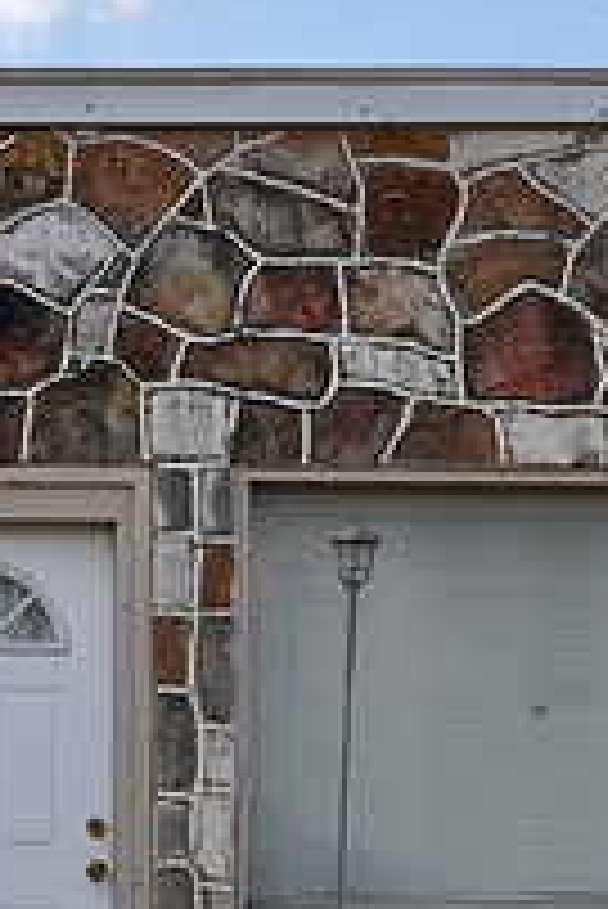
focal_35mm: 103
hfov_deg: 13.2
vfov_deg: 19.7
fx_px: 2605
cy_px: 637
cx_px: 23
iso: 200
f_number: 8
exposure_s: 1/250
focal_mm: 24
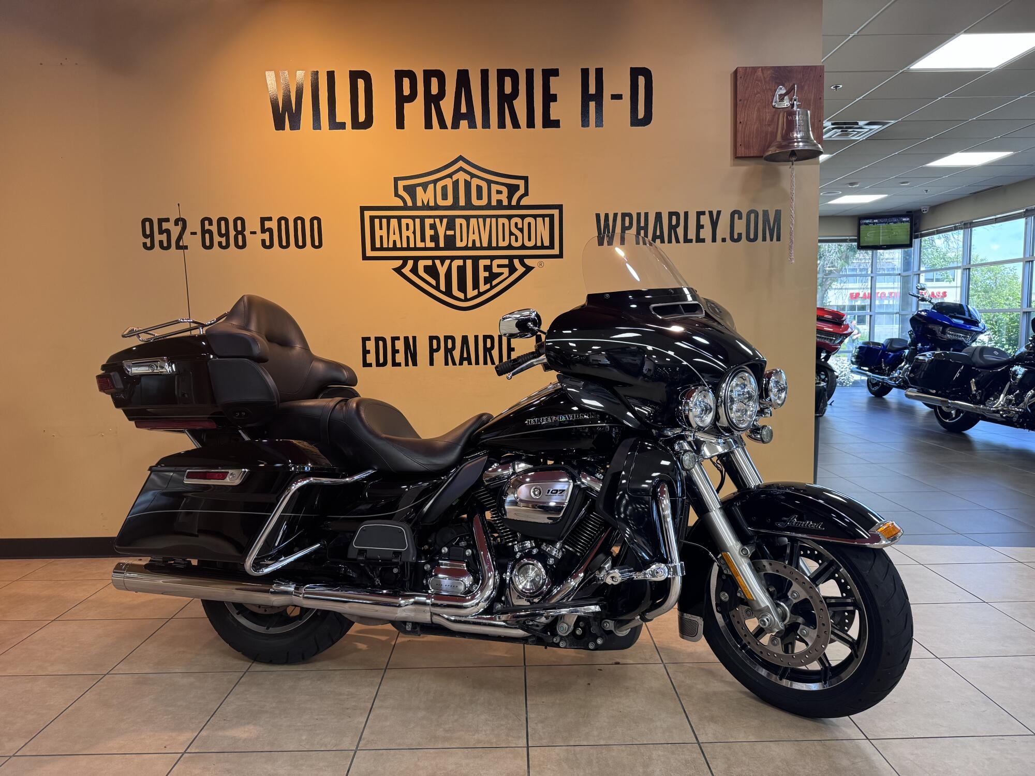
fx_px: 718
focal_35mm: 24
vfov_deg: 56.8
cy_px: 388
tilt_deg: -5.4
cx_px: 518
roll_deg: +1.0
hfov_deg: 71.6
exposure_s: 1/120
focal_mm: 6.76
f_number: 1.78
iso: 200
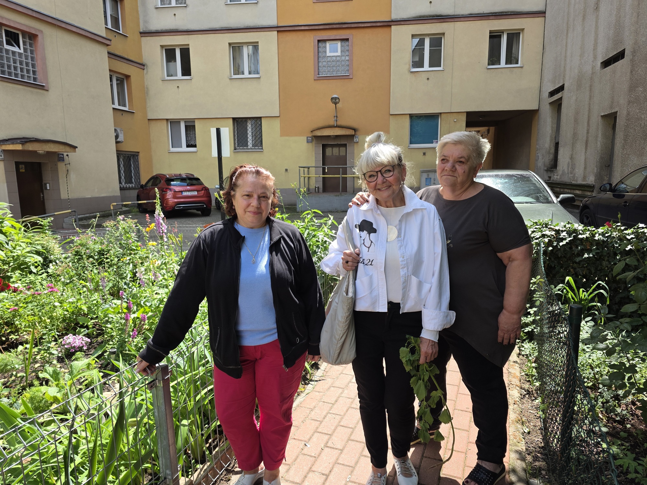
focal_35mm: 23
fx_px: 430
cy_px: 242
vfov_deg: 58.9
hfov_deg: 73.9
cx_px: 324
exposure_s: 1/1461
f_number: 1.7
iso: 80
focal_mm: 6.3
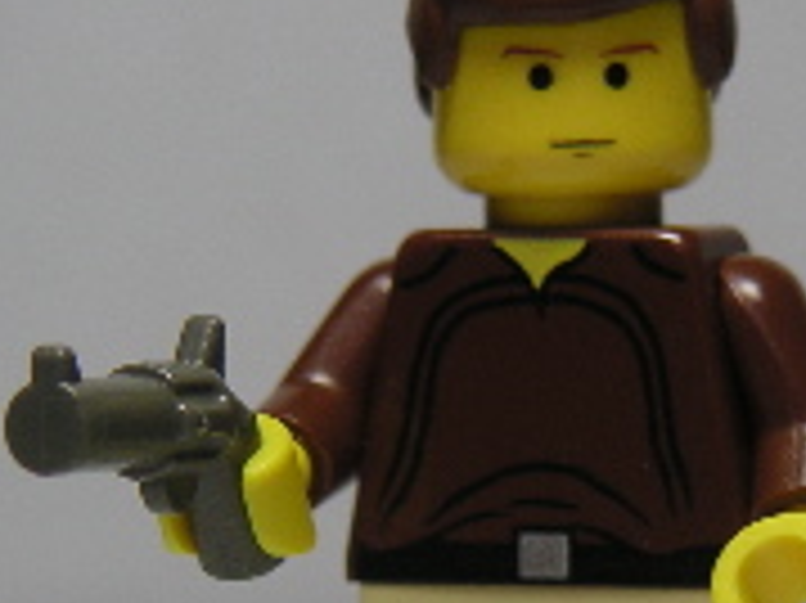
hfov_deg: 10.0
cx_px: 561
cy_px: 446
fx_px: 4584
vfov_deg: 7.5
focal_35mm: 197
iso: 50
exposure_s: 1/90
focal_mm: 12.8
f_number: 3.3
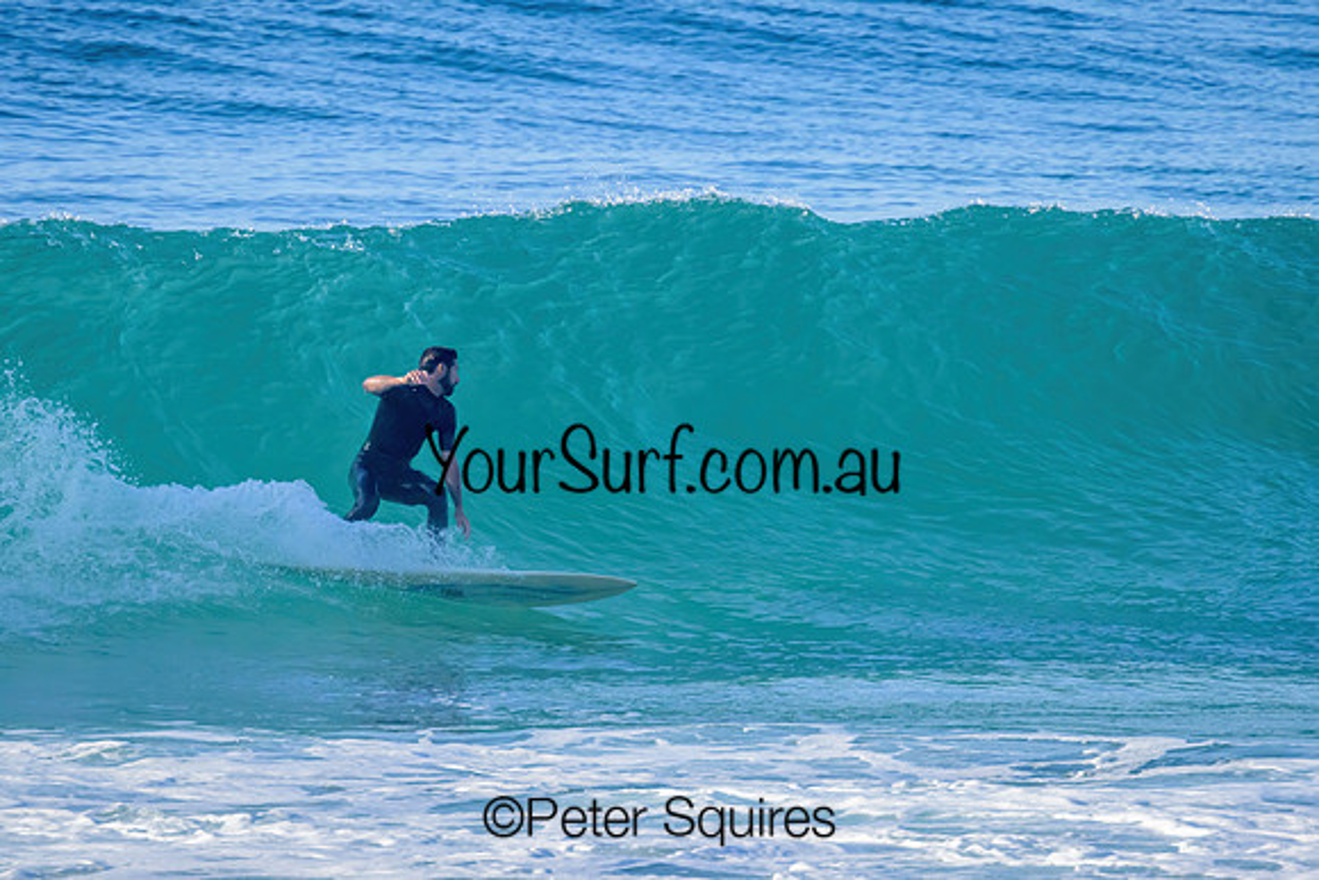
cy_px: 387
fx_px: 34131
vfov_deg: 1.5
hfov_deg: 2.2
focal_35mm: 931
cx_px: 689
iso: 2200
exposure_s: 1/2000
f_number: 11
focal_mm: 800
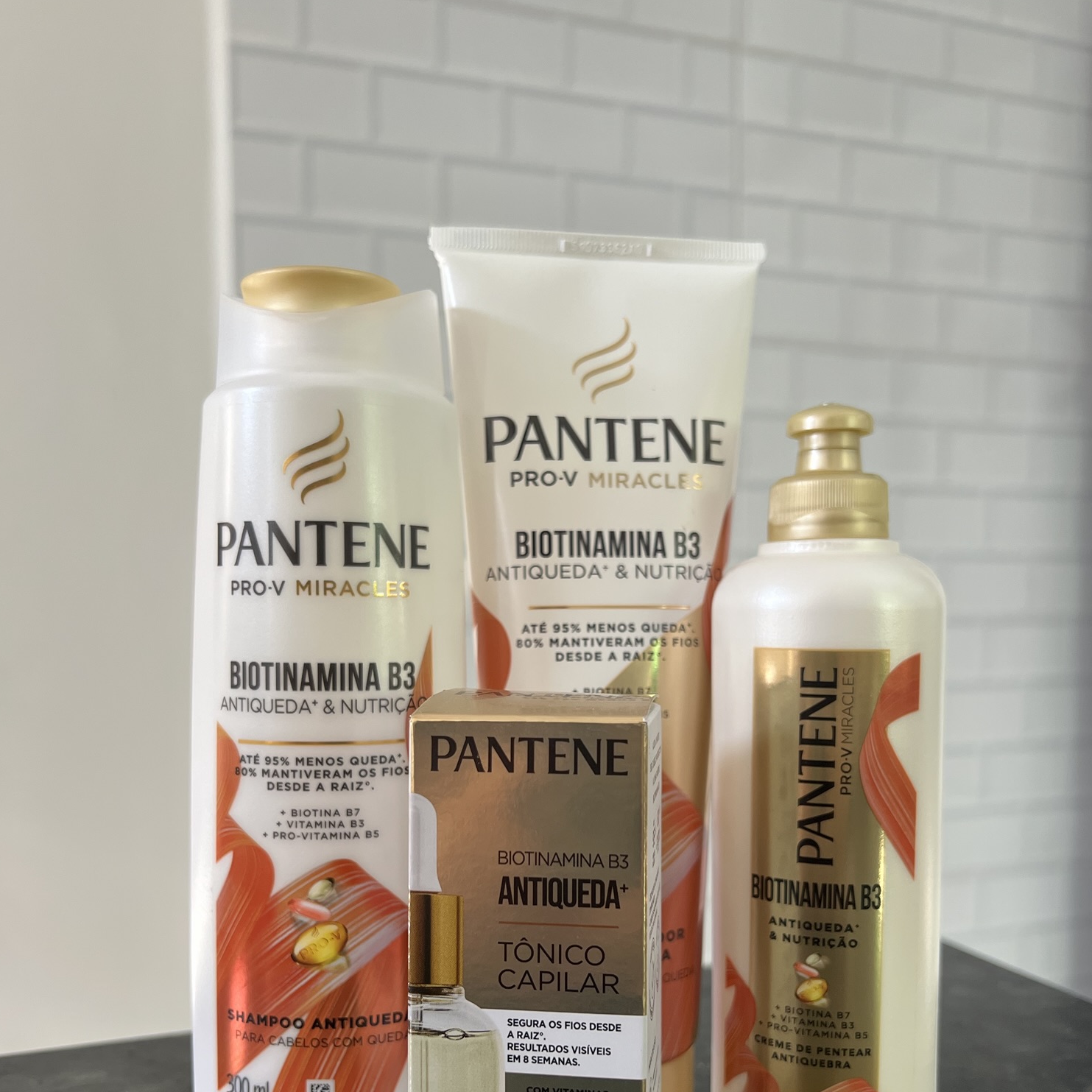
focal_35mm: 31
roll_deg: +0.4
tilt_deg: -3.0
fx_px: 1106
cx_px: 547
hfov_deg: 52.5
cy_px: 668
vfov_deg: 52.1
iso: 125
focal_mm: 5.7
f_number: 1.5
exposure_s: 1/101
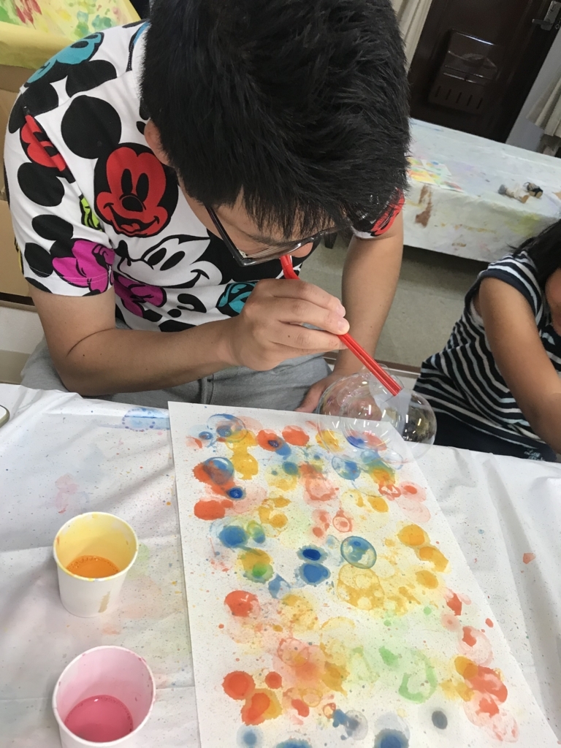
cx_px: 280
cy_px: 374
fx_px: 605
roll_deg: -18.5
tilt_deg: -35.3
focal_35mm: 28
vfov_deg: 63.4
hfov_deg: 49.7
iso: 40
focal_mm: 3.99
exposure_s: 1/25
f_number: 1.8
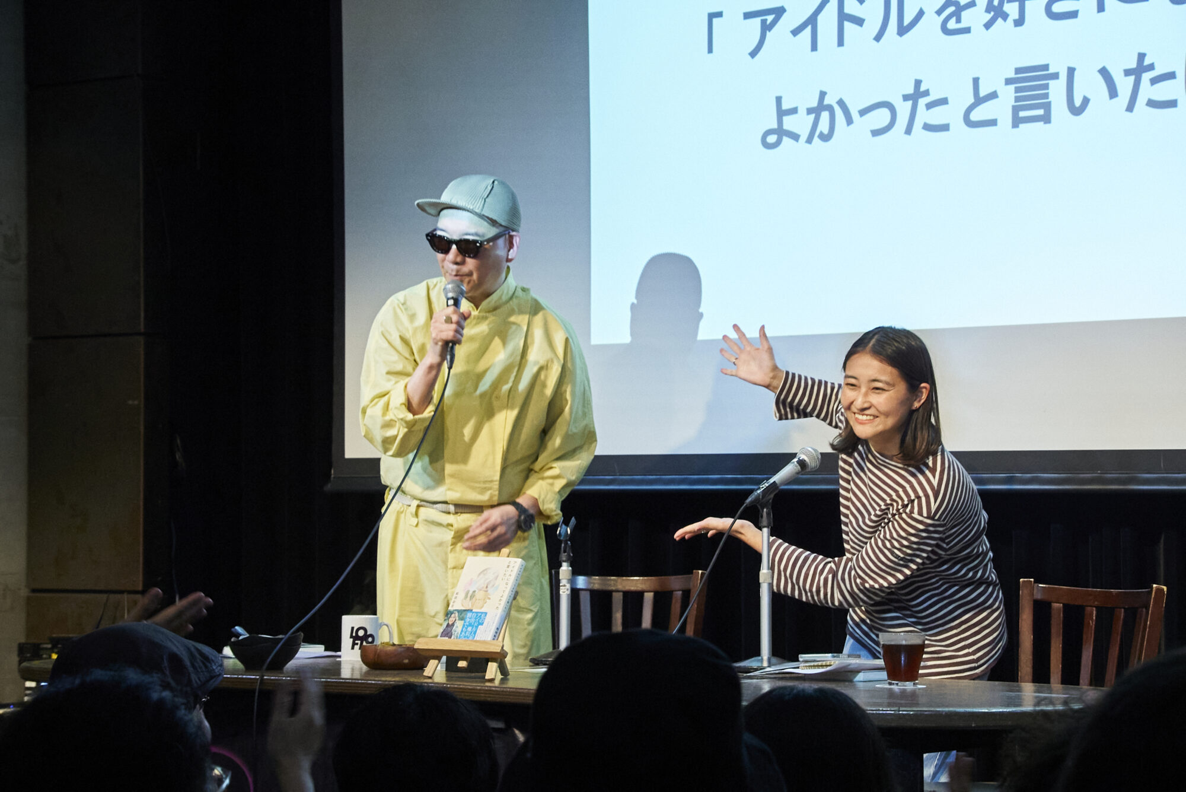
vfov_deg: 15.7
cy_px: 396
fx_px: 2867
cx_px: 593
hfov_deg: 23.4
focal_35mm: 87
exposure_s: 1/125
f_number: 8
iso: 6400
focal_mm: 58
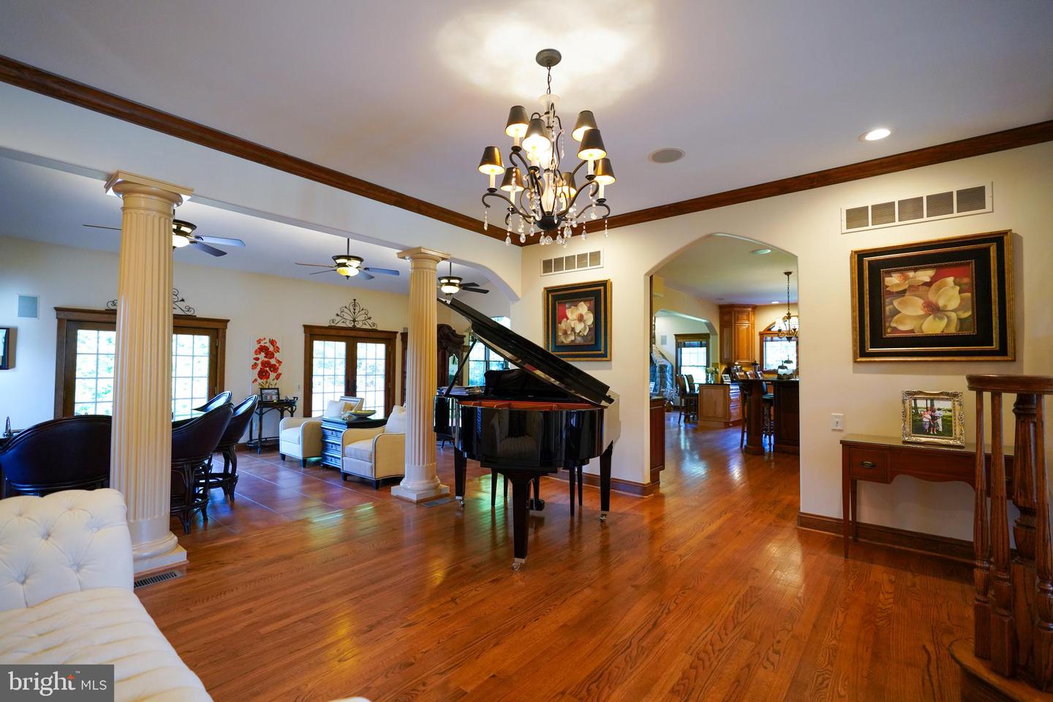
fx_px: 468
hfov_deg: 96.7
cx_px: 526
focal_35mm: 16
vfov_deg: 73.7
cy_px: 351
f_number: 2.8
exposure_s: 1/160
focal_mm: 16
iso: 1600
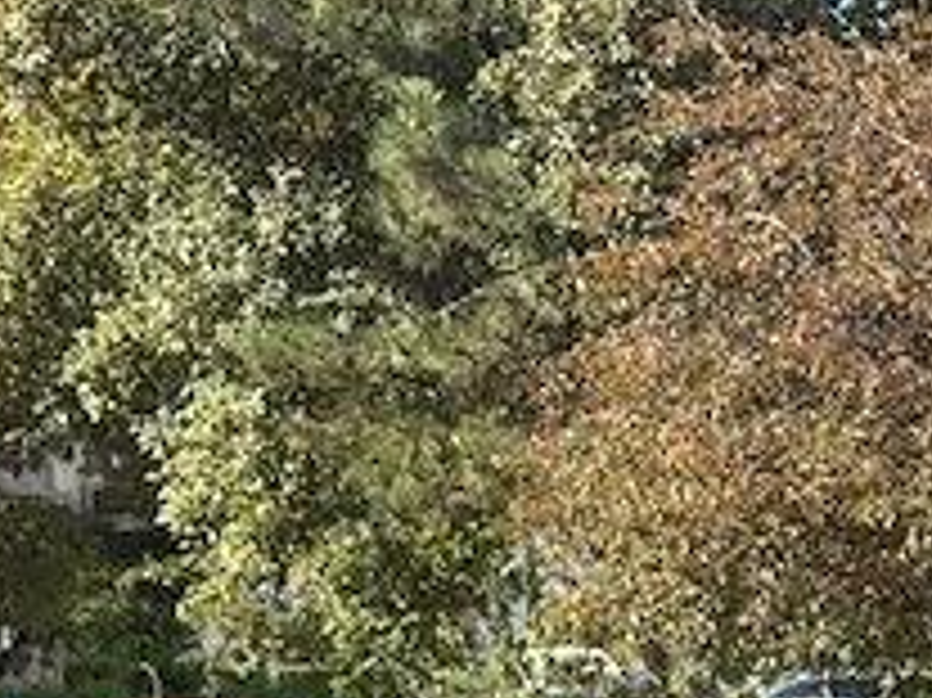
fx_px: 3740
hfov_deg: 13.5
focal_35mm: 139
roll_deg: +0.4
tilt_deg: -3.7
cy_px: 982
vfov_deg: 10.4
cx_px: 1301
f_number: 1.78
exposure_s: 1/1193
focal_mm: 6.76
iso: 64
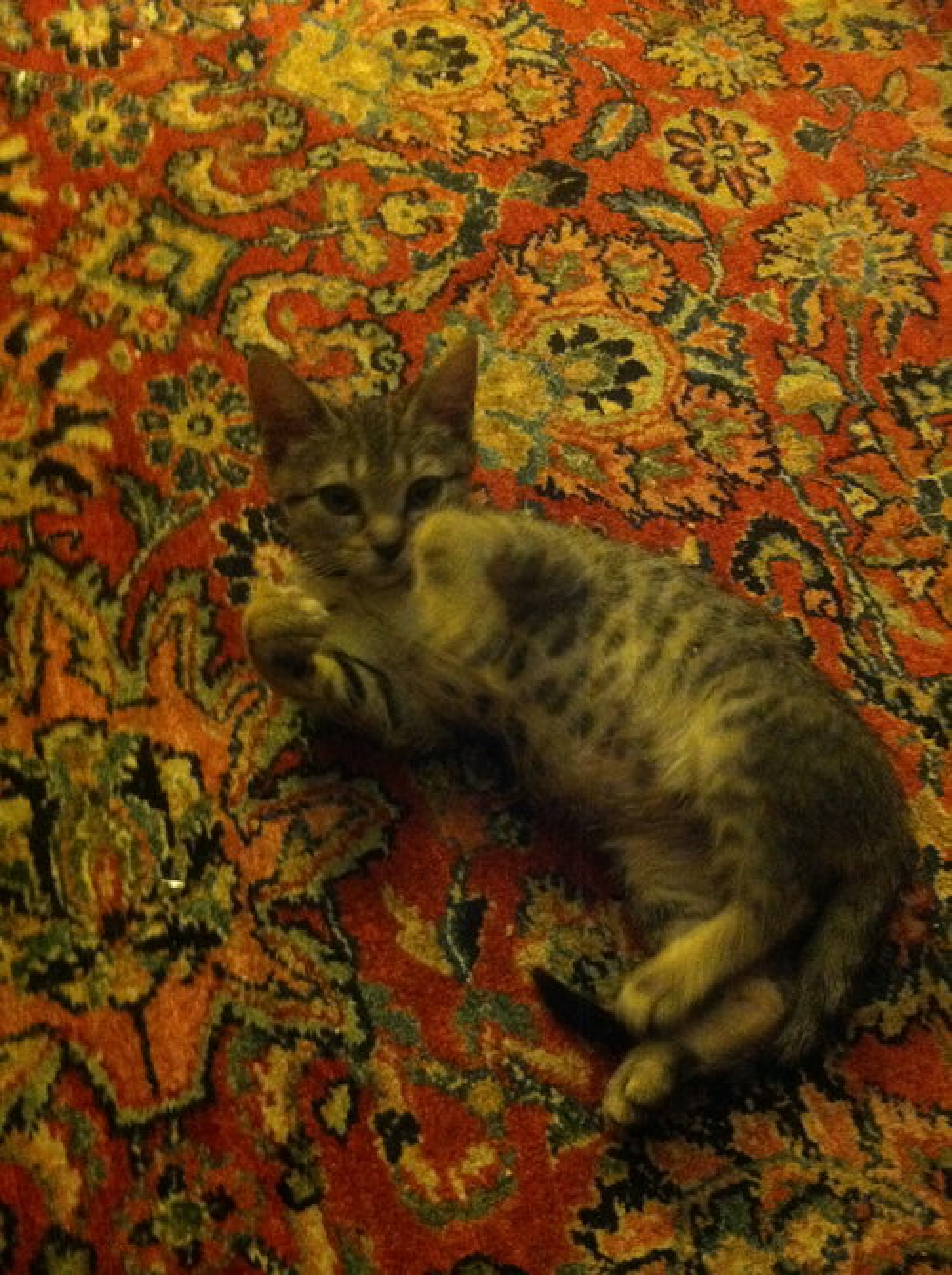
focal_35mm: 35
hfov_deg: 40.6
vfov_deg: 52.7
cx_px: 476
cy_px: 638
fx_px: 1286
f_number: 2.8
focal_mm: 3.85
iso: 1000
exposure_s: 1/15
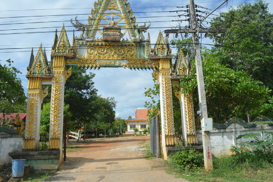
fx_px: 205
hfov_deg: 67.4
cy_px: 91
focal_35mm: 27
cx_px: 136
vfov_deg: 47.9
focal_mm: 18
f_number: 9
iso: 100
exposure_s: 1/320
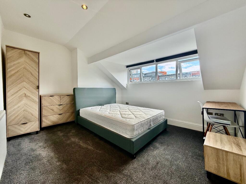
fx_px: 99
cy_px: 92
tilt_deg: -1.1
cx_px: 123
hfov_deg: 102.1
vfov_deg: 85.7
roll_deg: -0.5
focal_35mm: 14
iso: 50
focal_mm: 2.22
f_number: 2.2
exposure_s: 1/162
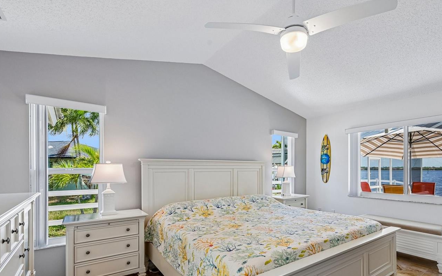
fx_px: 217
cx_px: 247
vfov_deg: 64.6
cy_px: 161
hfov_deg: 90.7
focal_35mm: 18
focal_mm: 14
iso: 400
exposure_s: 1/100
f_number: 8
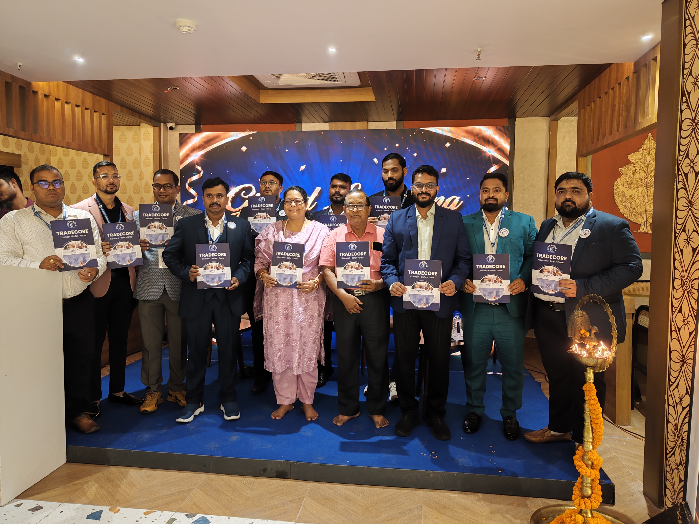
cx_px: 350
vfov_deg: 58.9
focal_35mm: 23
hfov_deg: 73.9
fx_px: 464
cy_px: 262
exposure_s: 1/25
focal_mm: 6.07
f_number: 1.7
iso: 2500
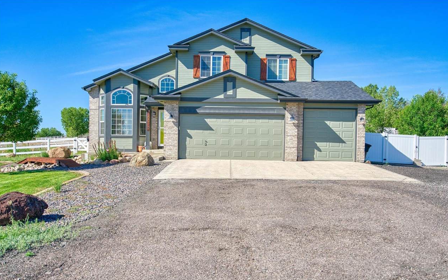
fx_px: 427
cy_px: 149
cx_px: 222
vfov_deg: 36.3
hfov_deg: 55.3
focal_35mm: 35
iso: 500
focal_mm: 34
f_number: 4
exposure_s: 1/3200
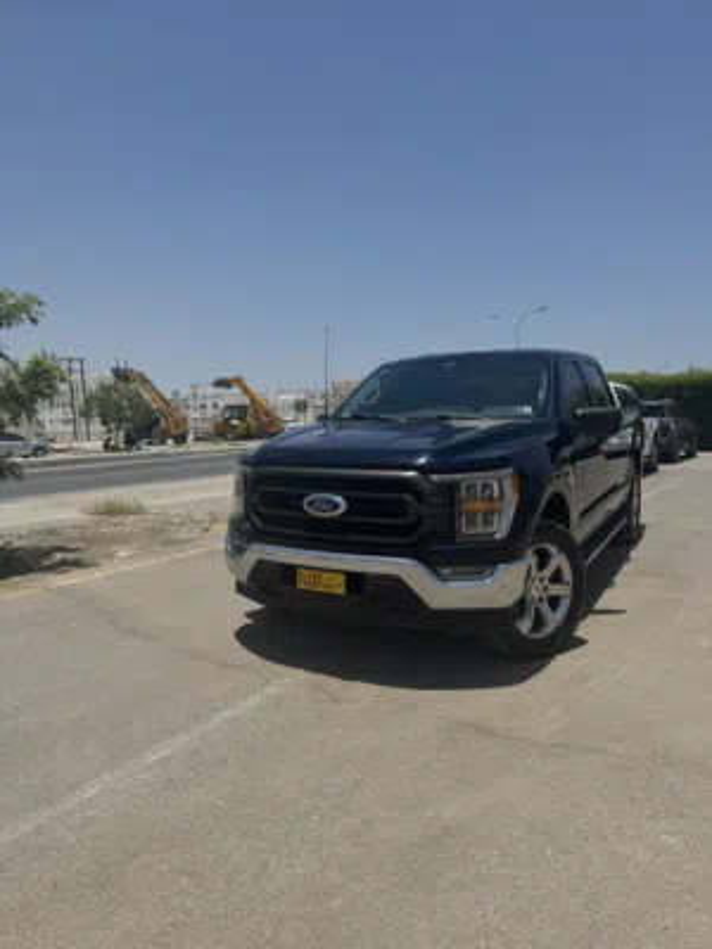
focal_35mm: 24
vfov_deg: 71.6
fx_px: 658
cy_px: 474
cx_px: 356
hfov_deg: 56.8
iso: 80
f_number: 1.78
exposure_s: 1/7092
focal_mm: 6.76
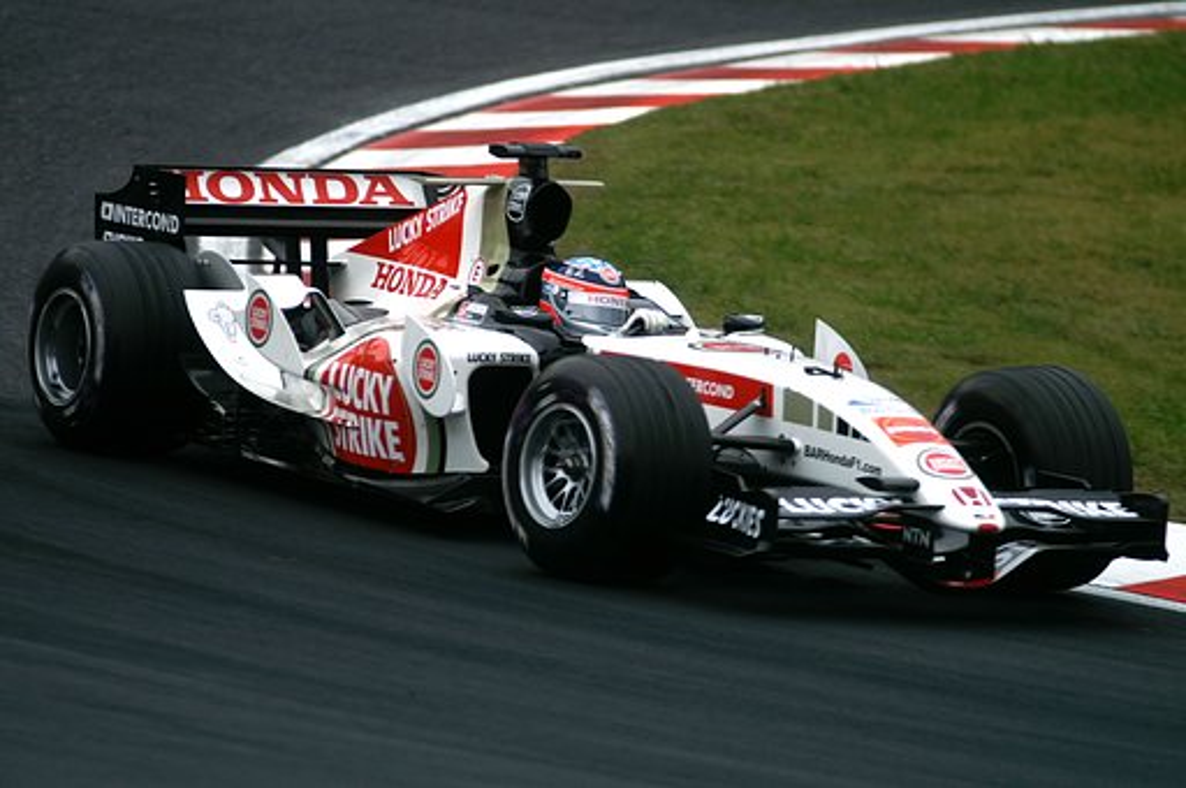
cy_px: 394
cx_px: 593
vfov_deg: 3.0
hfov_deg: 4.6
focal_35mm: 450
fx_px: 14806
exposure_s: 1/500
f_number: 2.8
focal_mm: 300
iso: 100
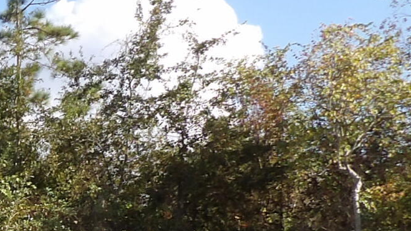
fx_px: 1297
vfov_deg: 10.0
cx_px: -224
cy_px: 305
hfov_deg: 16.3
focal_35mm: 119
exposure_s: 1/920
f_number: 3.2
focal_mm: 4.3
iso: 100
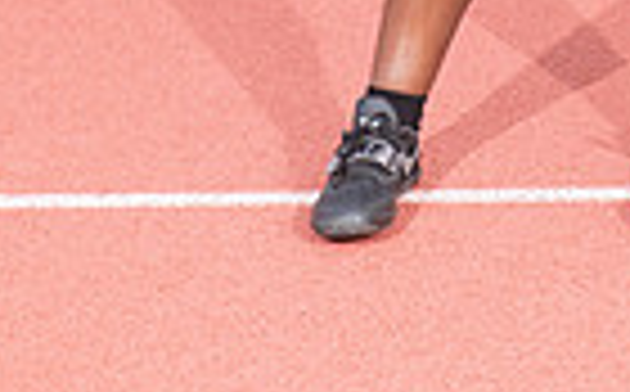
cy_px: -518
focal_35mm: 164
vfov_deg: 7.5
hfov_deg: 12.6
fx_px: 2811
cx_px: 616
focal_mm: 50
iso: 250
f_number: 8
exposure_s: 1/250
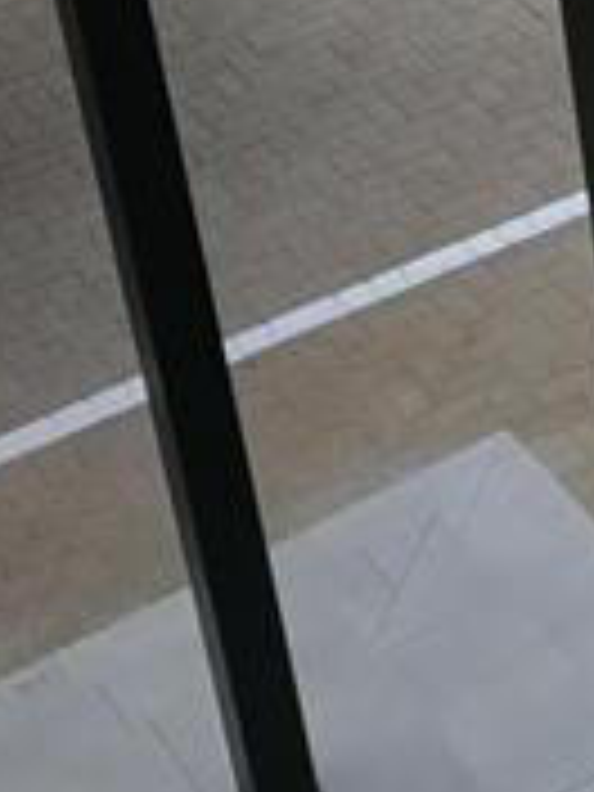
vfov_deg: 15.0
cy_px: -360
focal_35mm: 123
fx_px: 2814
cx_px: 1179
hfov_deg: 11.0
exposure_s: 1/900
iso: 160
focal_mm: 3.95
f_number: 2.2
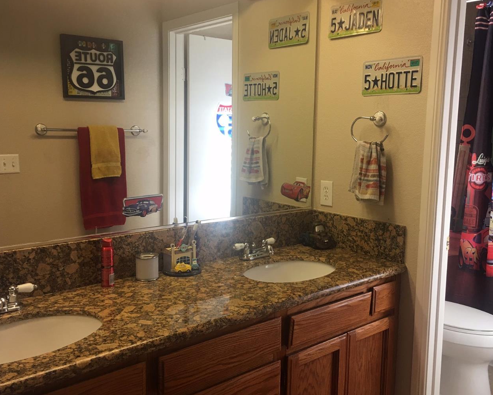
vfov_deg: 43.4
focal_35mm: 34
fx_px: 496
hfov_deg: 52.7
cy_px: 200
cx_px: 280
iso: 25
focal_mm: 4.15
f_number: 2.2
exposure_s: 1/15
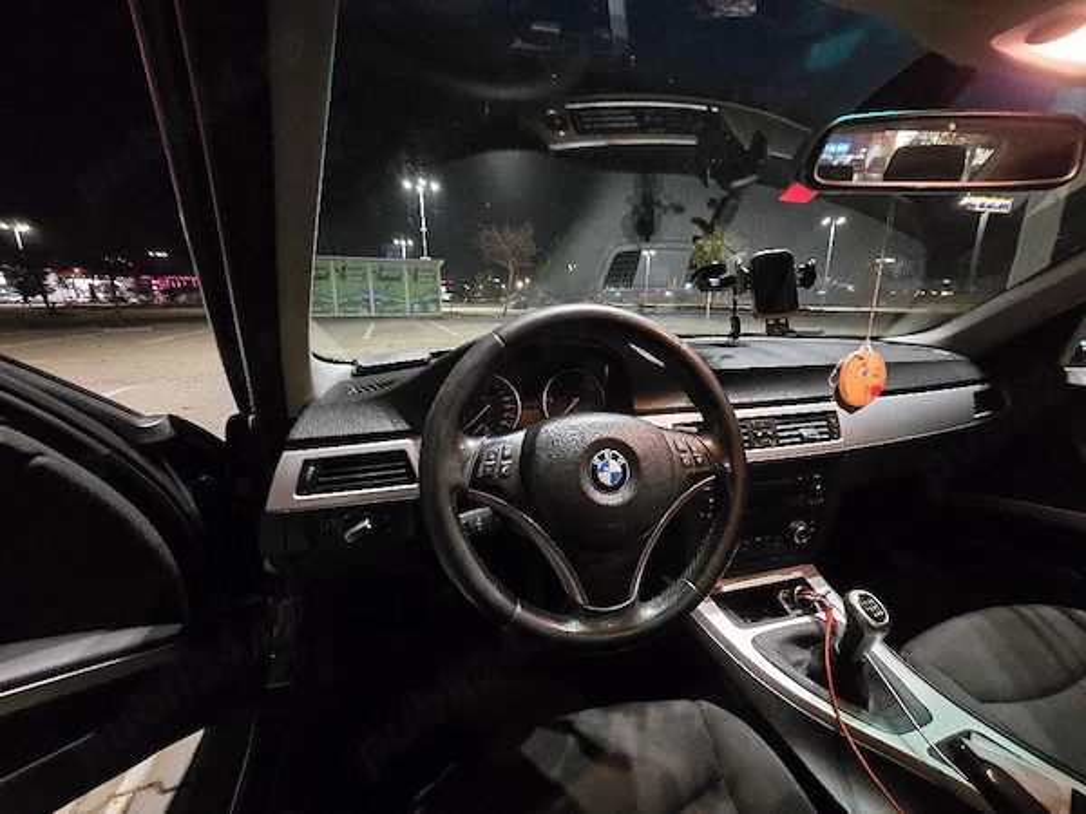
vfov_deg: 89.9
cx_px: 543
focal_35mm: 13
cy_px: 407
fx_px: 408
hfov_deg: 106.2
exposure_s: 1/24
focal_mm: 2.2
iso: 2000
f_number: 2.2
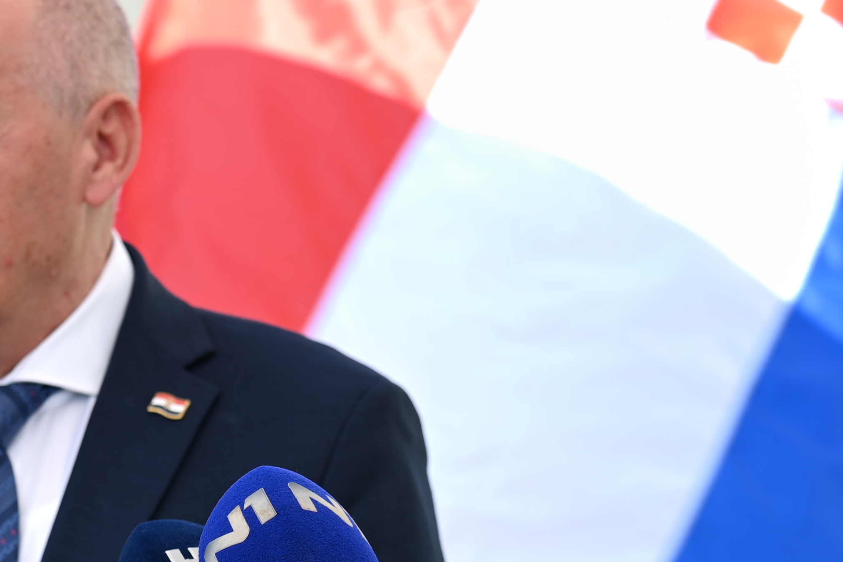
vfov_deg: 4.6
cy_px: 394
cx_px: -39
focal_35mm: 297
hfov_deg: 6.9
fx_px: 6955
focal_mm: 100
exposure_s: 1/160
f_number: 4
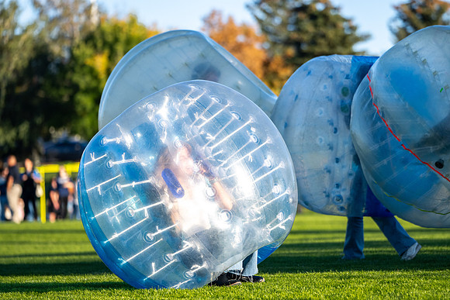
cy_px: 176
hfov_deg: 10.6
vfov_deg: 7.1
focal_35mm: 194
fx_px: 2423
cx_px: 260
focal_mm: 165
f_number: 3.5
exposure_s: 1/2500
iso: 500
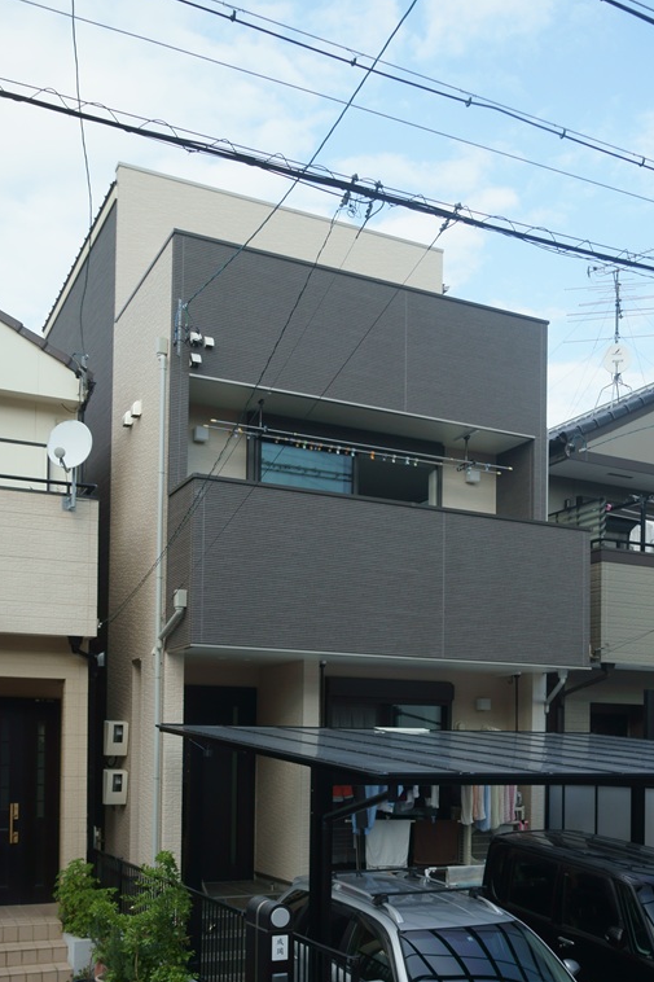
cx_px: 408
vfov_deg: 48.7
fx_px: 1036
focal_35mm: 38
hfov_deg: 34.9
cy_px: 741
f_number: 5.6
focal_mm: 16
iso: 100
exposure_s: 1/60
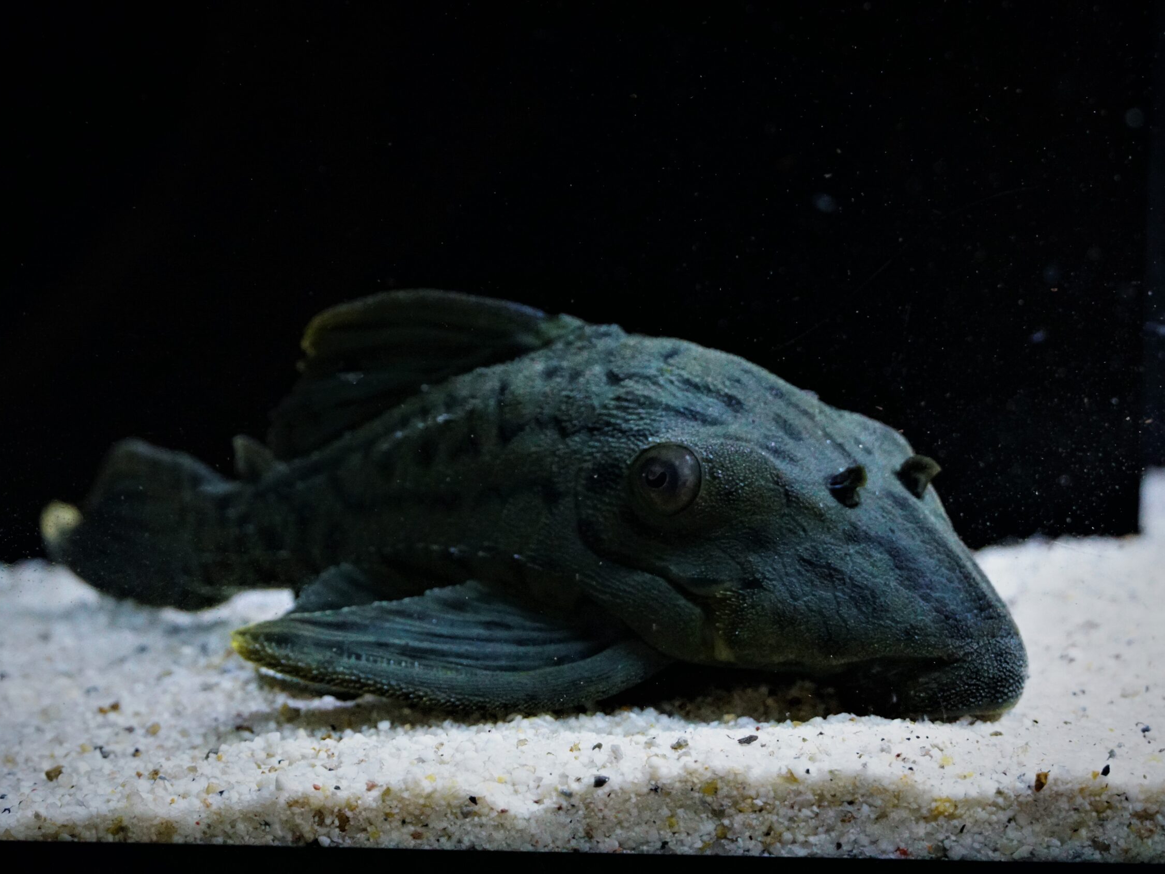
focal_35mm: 108
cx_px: 579
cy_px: 440
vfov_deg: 13.7
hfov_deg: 18.2
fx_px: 3635
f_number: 5.6
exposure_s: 1/200
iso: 8000
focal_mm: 66
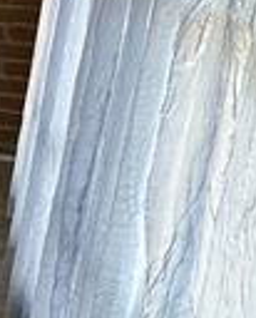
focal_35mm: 71
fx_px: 670
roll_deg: +1.2
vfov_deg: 26.0
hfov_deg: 11.3
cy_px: 47
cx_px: -523
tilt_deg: -9.4
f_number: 2.2
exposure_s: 1/99
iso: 125
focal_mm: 2.22
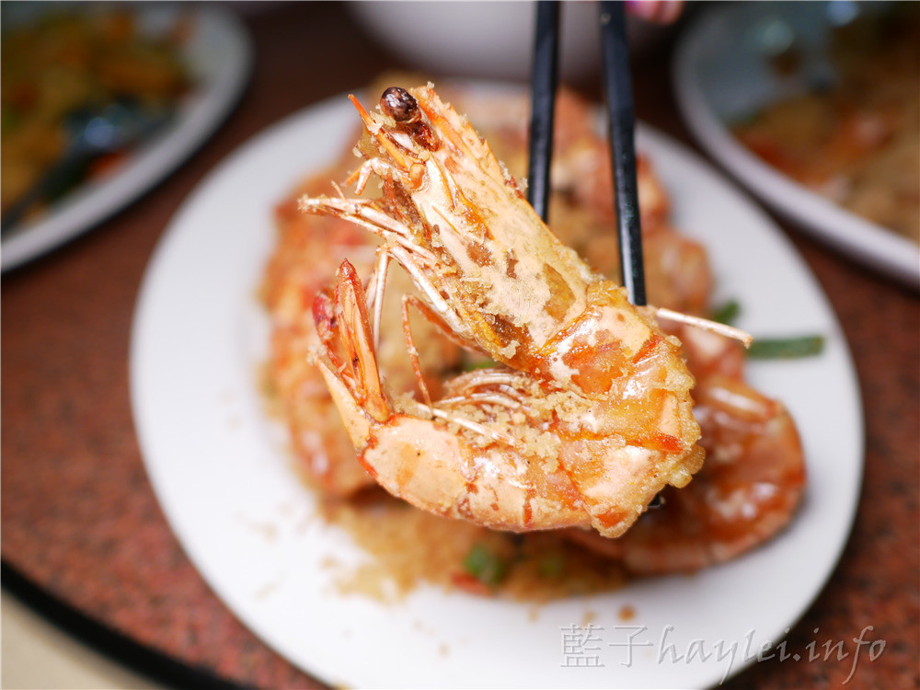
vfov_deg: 46.8
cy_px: 345
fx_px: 797
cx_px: 460
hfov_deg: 60.0
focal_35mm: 30
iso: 200
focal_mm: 15
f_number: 2
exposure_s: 1/160
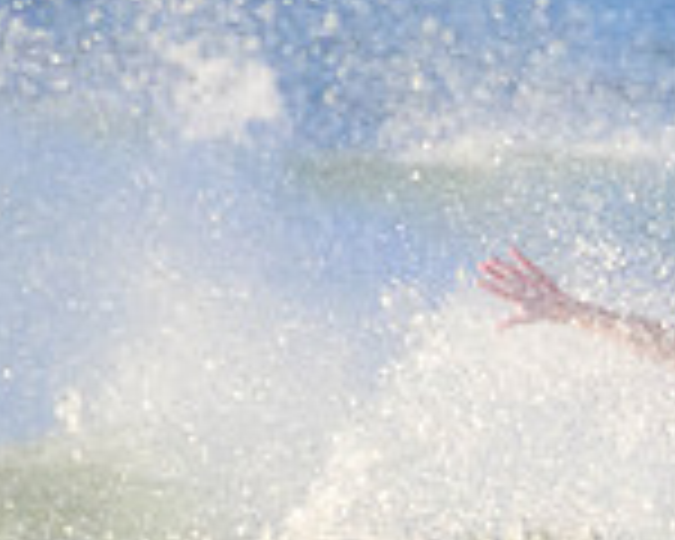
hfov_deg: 0.5
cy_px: 692
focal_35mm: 3993
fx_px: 79770
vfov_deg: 0.4
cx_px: 1469
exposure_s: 1/1000
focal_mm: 800
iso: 1800
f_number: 11
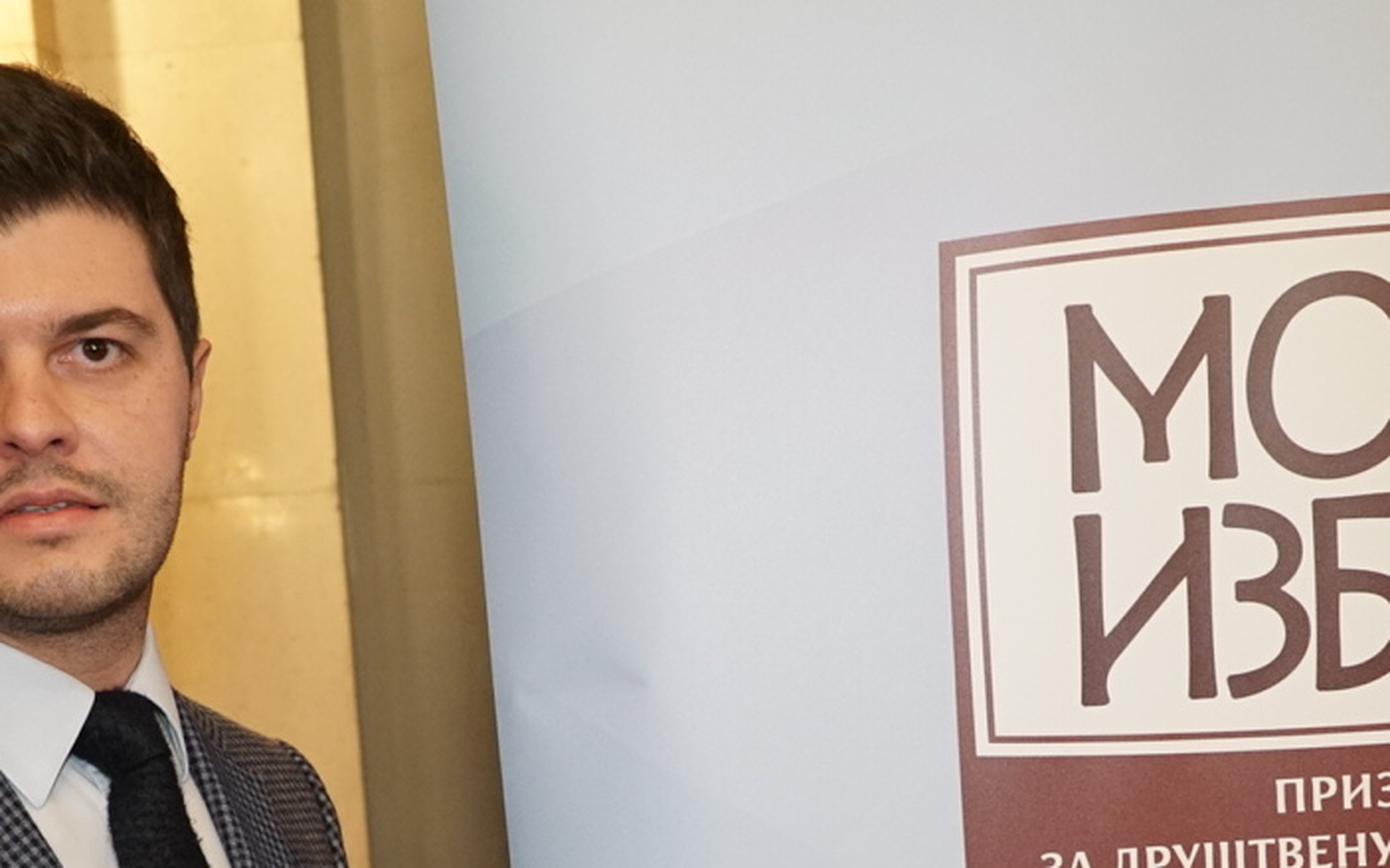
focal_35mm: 68
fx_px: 2575
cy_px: 973
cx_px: 672
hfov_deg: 30.2
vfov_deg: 18.4
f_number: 4
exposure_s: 1/125
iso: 3200
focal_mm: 29
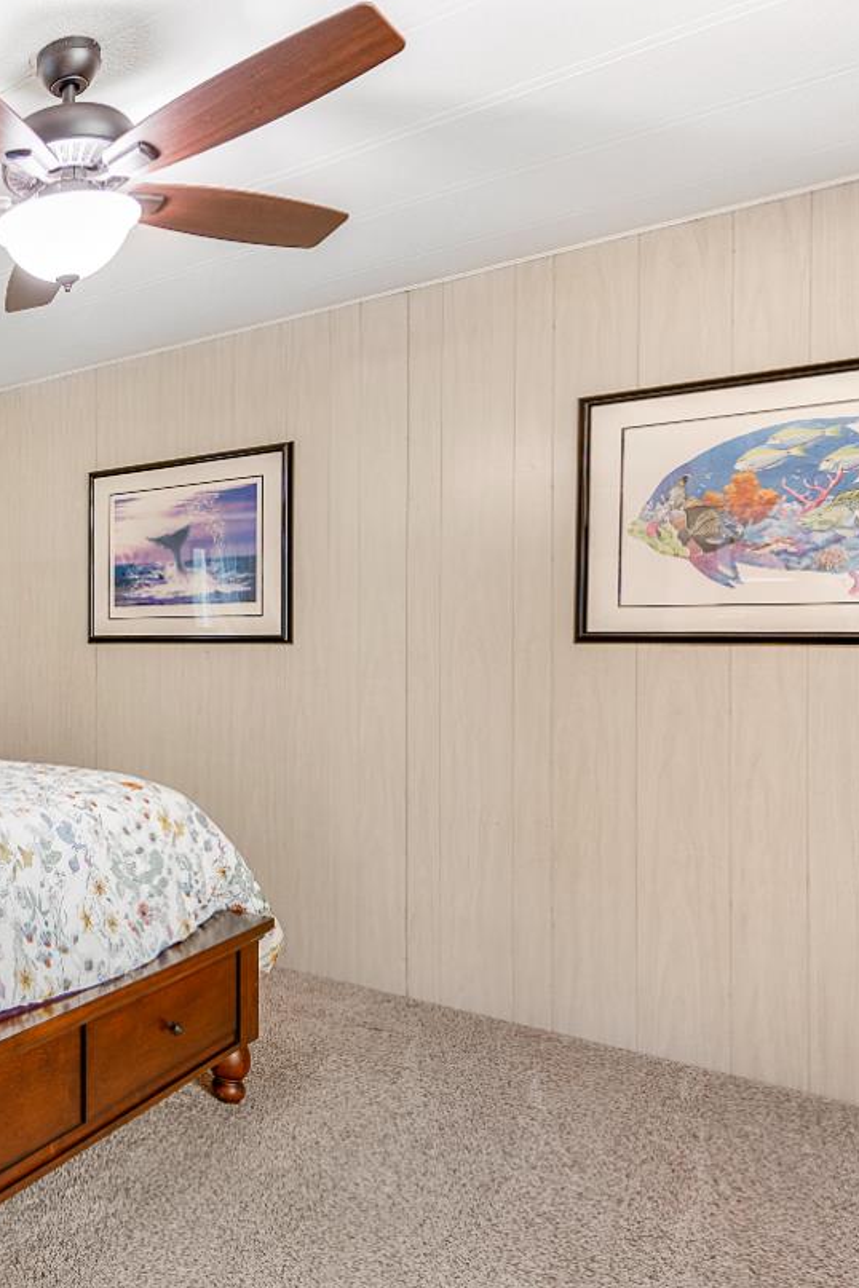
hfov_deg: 38.6
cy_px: 669
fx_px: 931
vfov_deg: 69.4
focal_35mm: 26
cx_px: -136
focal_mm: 14
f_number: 4
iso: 500
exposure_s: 1/10
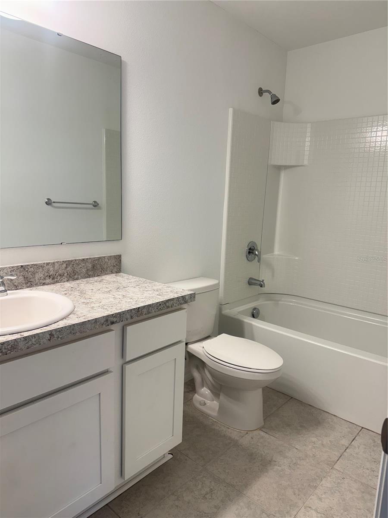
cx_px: 194
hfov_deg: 56.8
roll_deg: -2.1
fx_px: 359
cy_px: 259
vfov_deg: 71.6
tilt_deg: -10.6
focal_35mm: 24
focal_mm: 6.76
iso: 100
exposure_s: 1/120
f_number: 1.78
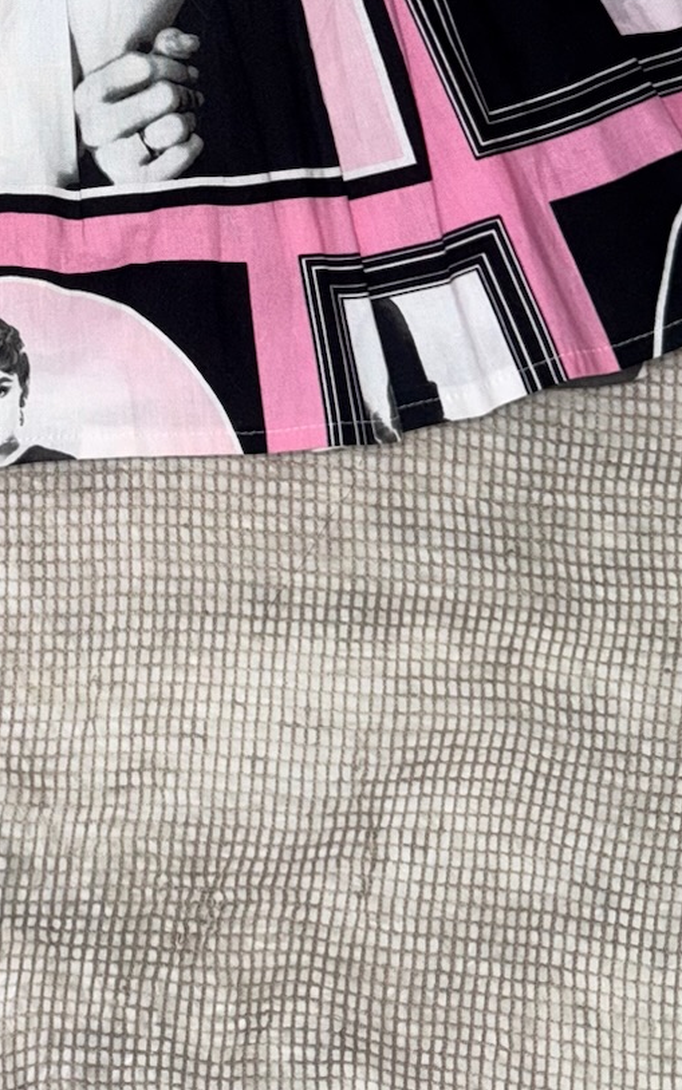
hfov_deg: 19.4
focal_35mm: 64
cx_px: -90
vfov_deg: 29.3
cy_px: -64
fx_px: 1903
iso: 80
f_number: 1.78
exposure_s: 1/121
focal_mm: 6.76
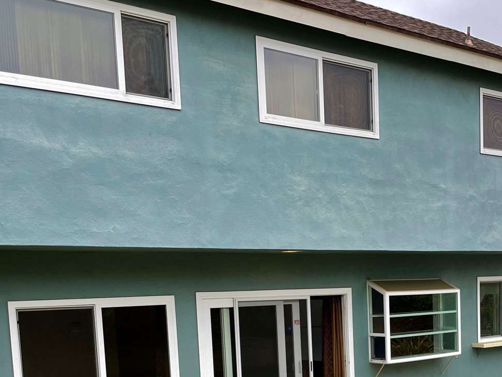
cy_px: 375
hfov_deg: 34.5
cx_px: 401
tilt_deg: -6.9
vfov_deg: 25.7
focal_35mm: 54
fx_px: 783
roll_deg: +1.9
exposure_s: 1/493
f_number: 1.6
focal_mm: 4.2
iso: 32
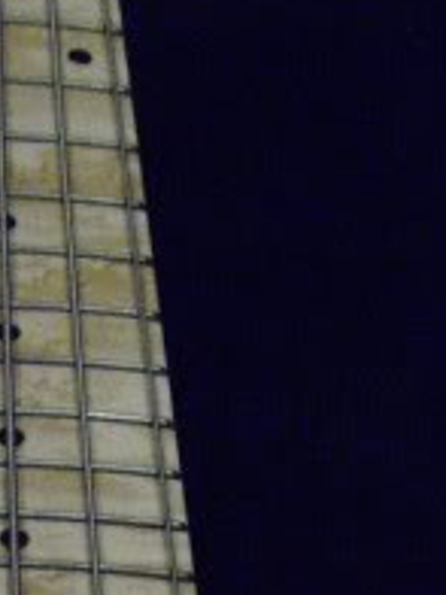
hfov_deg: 9.3
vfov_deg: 11.4
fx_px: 2731
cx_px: 55
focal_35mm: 159
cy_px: 1120
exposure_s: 1/45
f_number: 3.5
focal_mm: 6.6
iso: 1000
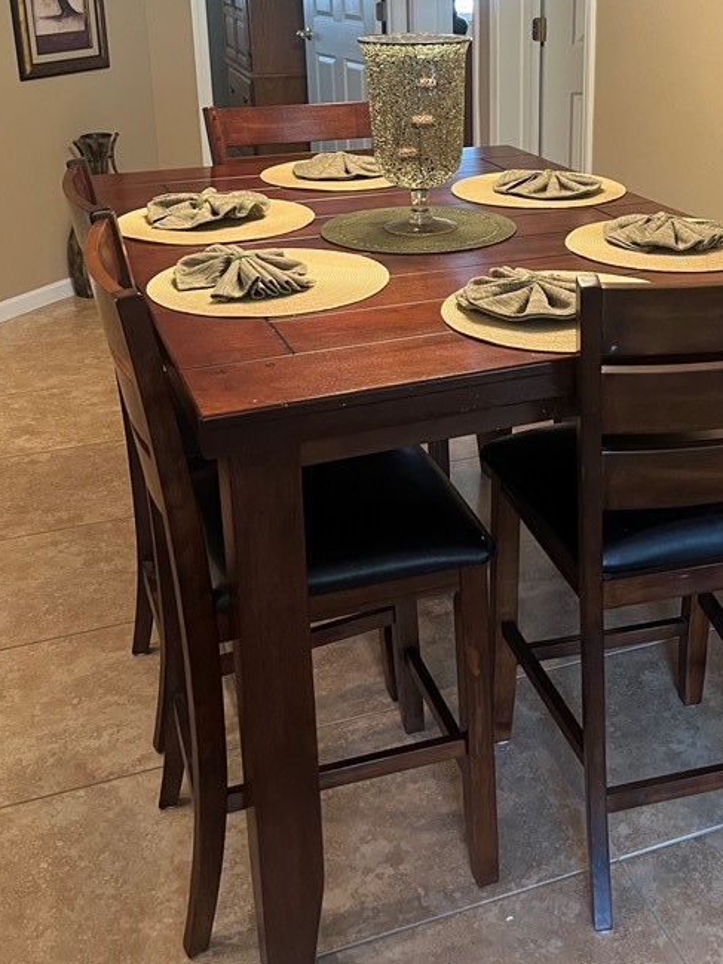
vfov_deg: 44.7
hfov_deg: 34.7
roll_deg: +0.8
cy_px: 279
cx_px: 503
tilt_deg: -16.3
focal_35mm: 41
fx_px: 1141
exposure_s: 1/60
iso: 200
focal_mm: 5.1
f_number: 1.6
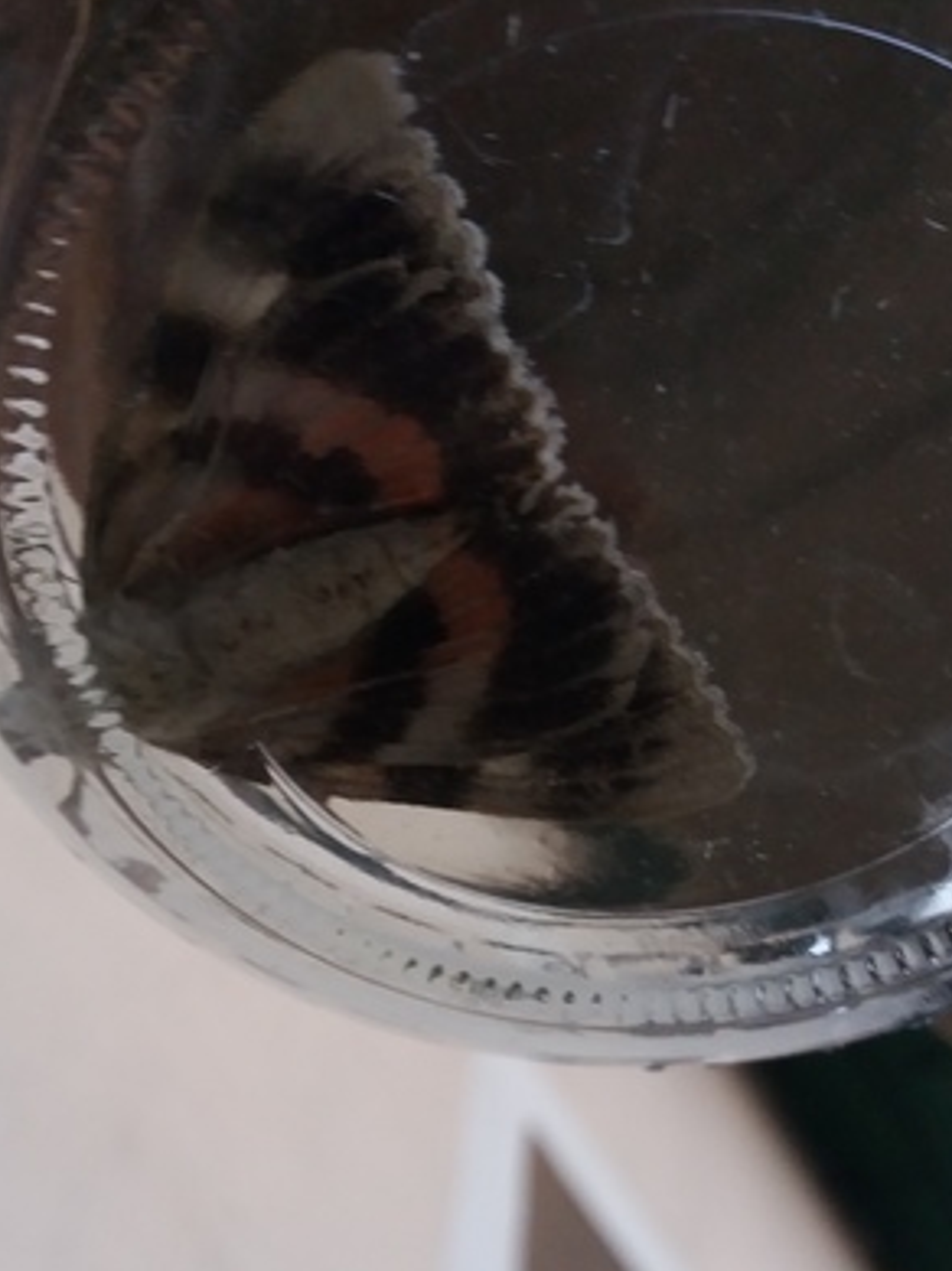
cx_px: 349
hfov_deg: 31.3
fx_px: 1689
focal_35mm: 46
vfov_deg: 40.7
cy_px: 857
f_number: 1.9
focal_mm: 3.7
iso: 160
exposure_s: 1/30
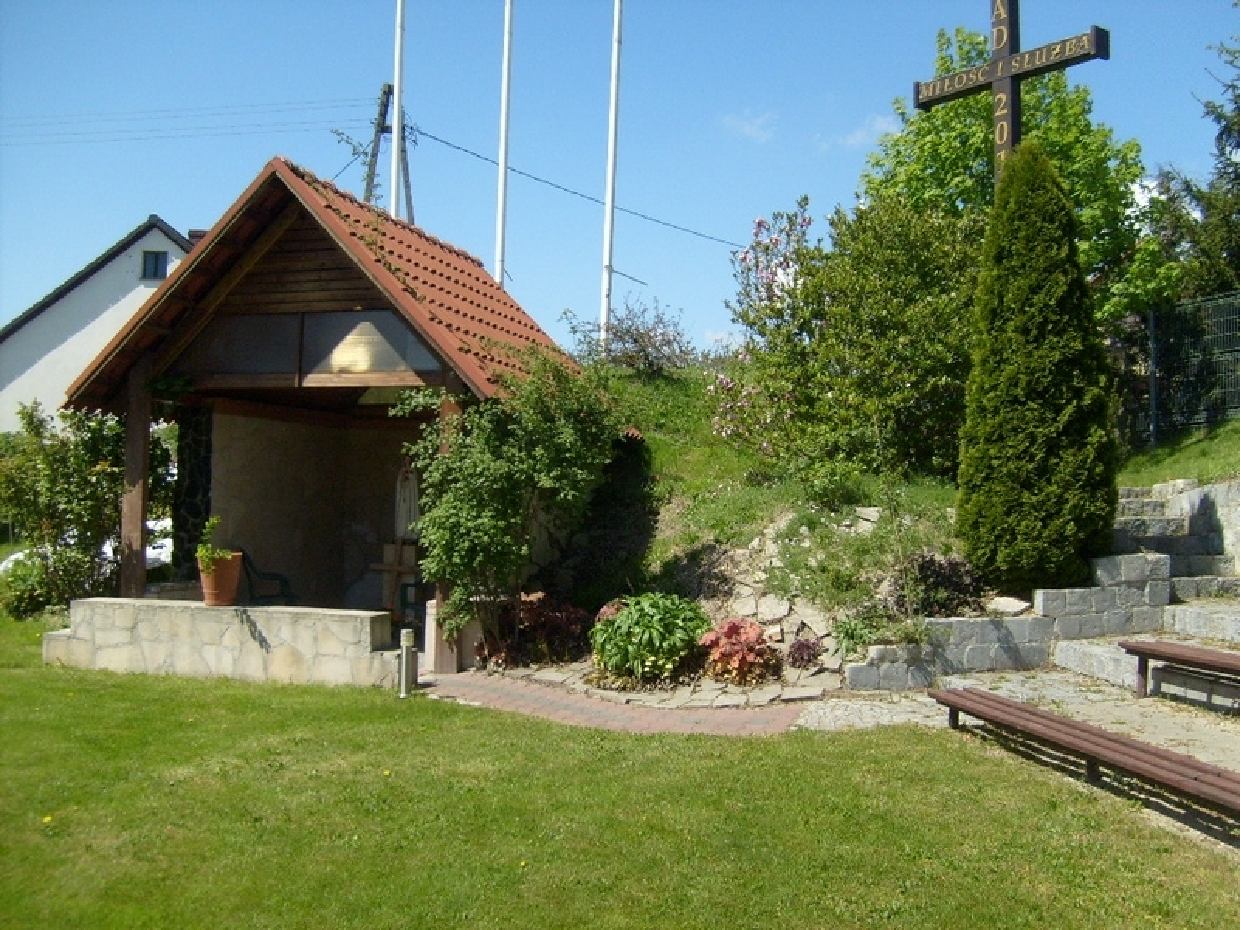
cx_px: 620
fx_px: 1254
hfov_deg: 52.6
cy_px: 465
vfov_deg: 40.7
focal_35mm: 35
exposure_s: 1/250
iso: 80
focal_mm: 5.8
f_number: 7.1
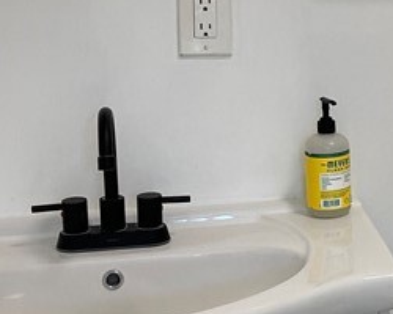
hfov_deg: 17.4
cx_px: 501
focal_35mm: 104
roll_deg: -1.3
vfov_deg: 14.8
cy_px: 94
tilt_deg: -8.7
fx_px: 1210
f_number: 1.6
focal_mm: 5.1
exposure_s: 1/120
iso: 80
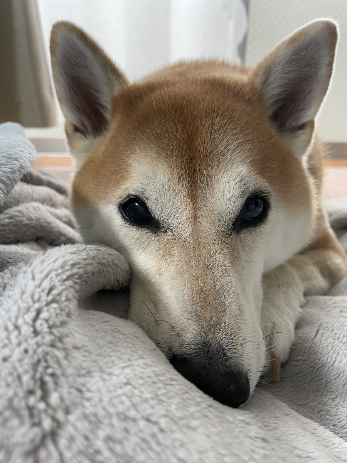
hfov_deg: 53.1
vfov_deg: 67.3
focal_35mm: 26
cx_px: 174
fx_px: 348
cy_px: 232
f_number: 1.6
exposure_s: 1/96
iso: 125
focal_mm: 4.2
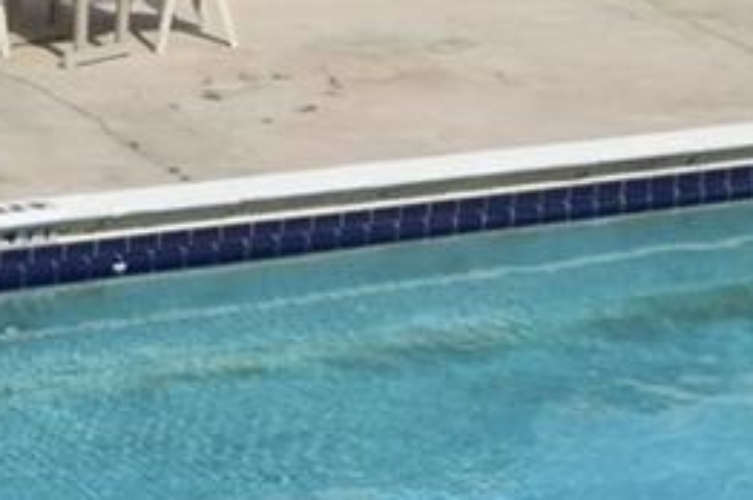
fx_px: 3447
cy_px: 264
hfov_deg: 12.5
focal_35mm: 165
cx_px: 262
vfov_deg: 8.3
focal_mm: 18
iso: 200
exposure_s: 1/500
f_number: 11
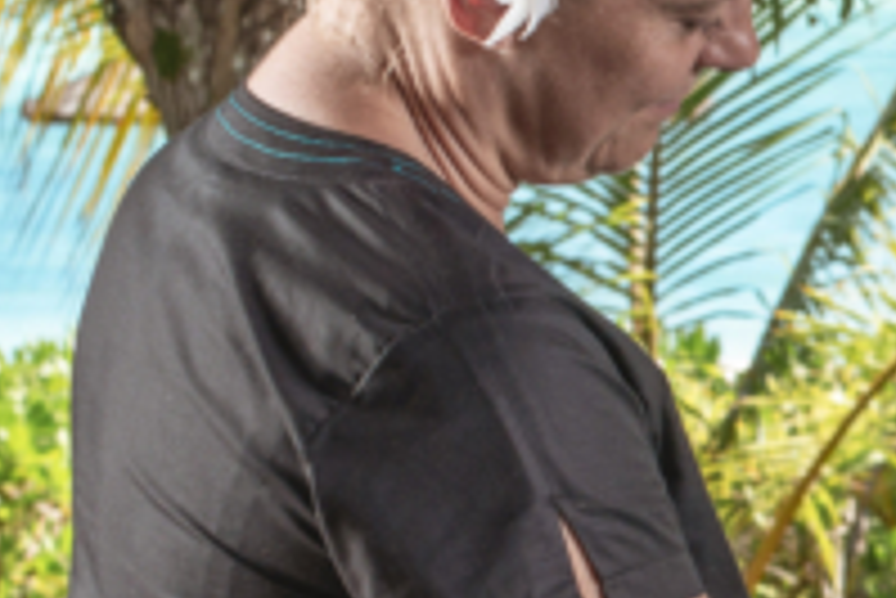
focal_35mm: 257
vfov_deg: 5.3
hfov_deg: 7.7
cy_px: 650
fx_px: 6401
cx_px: 1819
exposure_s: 1/200
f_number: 8
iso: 200
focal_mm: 50
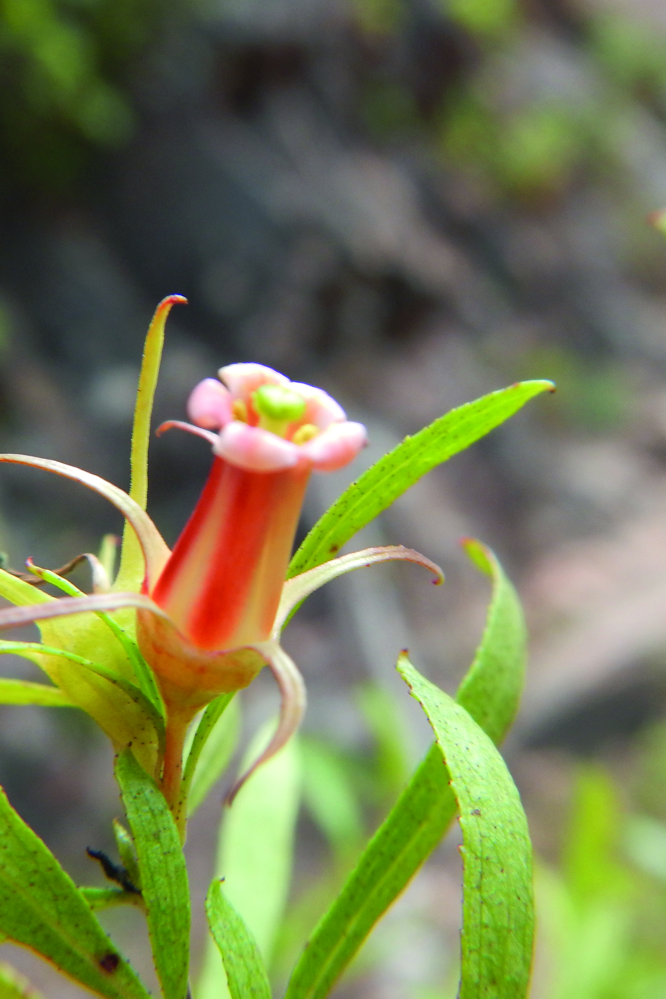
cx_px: 263
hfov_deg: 29.2
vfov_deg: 42.7
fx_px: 1276
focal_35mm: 46
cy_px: 502
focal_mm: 5.9
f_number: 3.9
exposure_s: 1/160
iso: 125
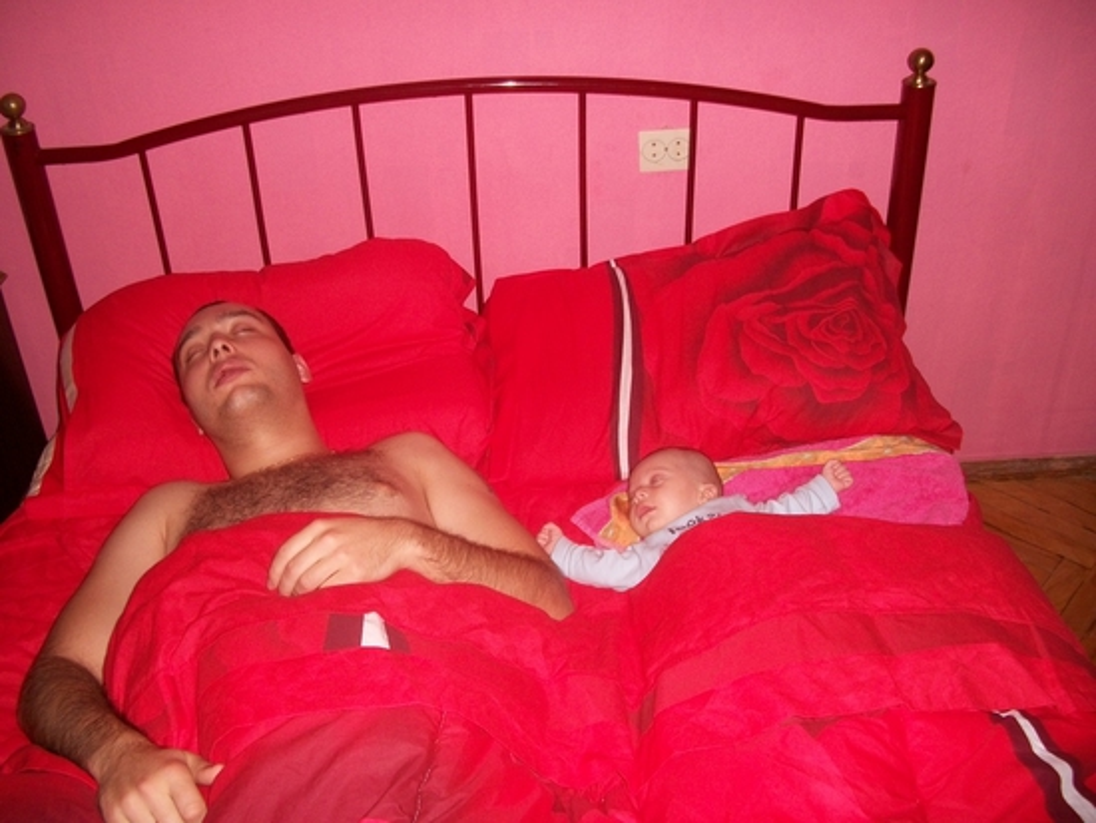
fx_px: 1109
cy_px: 412
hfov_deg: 52.6
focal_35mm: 35
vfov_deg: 40.7
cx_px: 548
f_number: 3.1
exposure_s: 1/30
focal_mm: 6.3
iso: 160
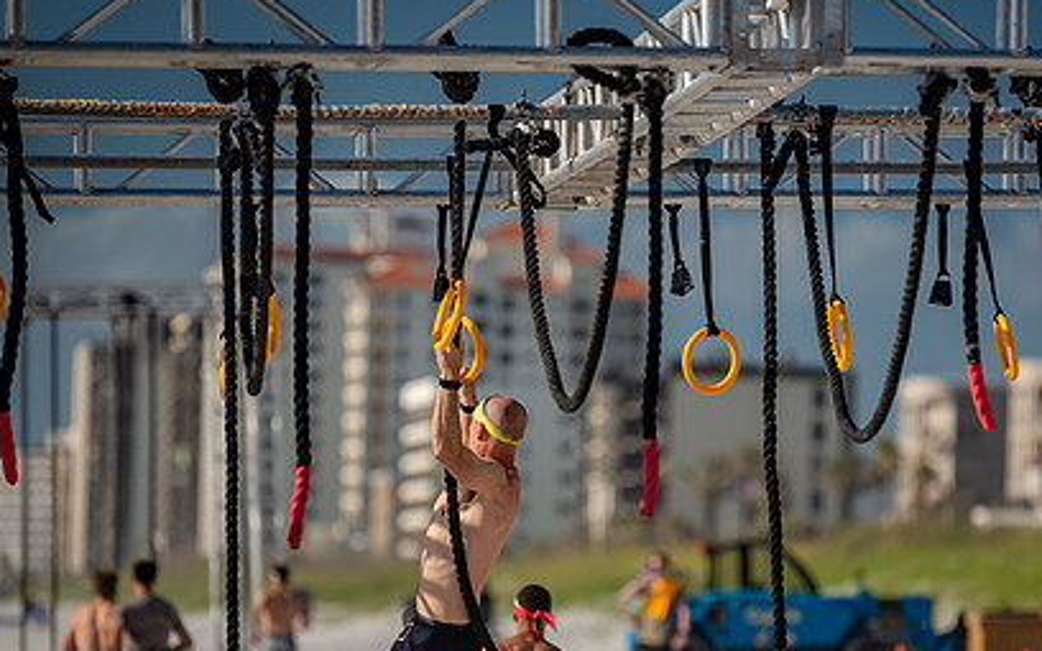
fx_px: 9087
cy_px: 509
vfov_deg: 4.1
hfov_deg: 6.6
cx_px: 582
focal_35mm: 320
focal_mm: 200
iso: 280
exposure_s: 1/4000
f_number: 2.8
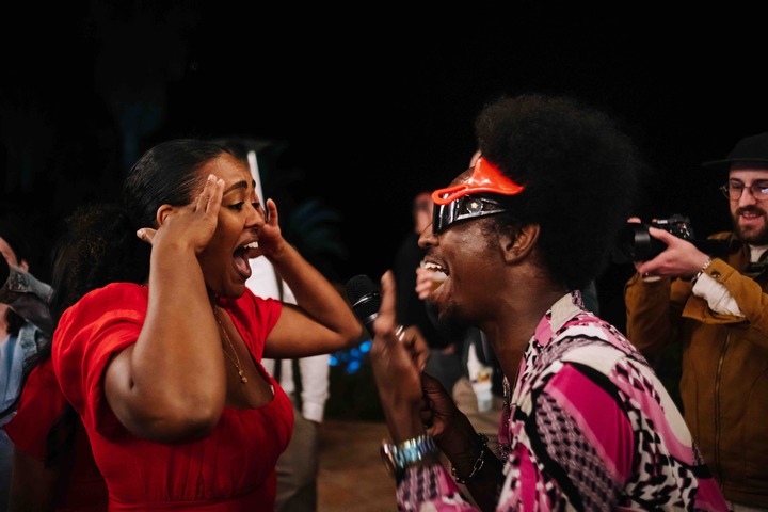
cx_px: 384
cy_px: 256
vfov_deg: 37.9
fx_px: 747
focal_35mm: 35
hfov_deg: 54.4
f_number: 1.4
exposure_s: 1/250
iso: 3200
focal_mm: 23
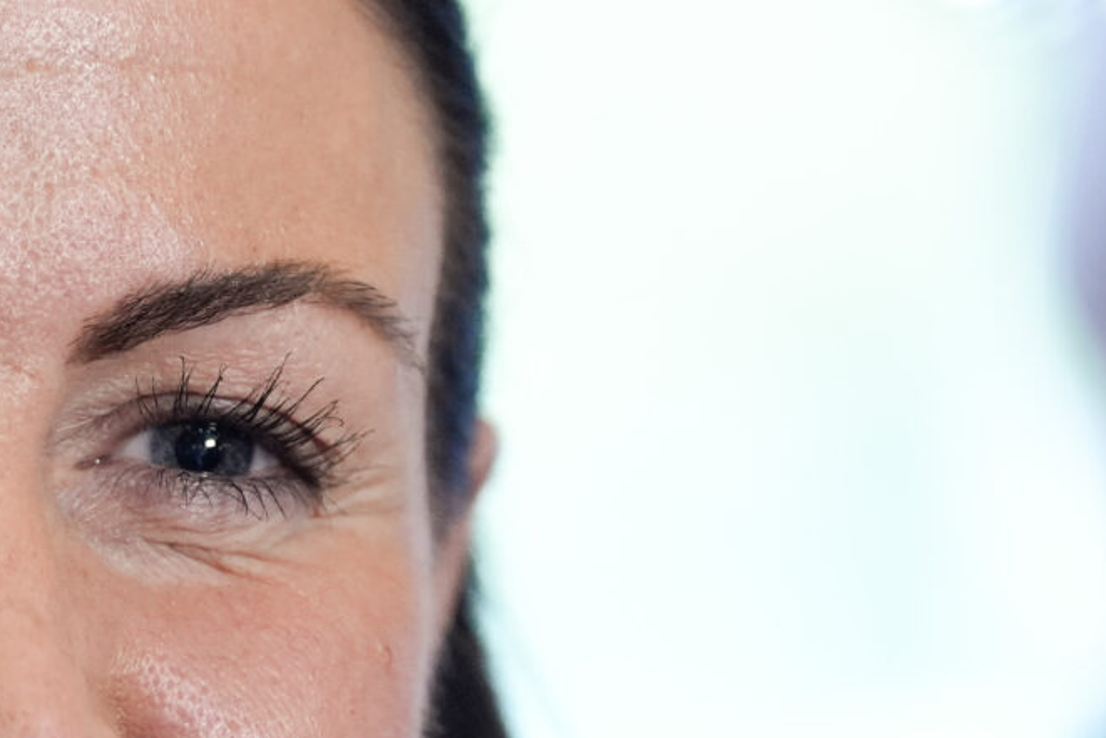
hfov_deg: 2.7
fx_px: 23813
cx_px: -238
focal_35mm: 775
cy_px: 518
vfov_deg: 1.8
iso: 1600
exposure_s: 1/250
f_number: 2.8
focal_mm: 200
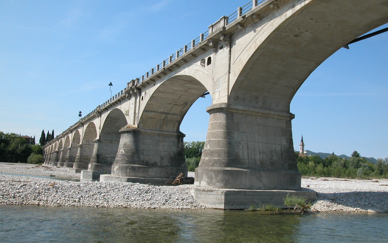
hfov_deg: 62.9
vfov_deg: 41.8
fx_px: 317
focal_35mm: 30
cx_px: 193
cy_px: 124
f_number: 6.3
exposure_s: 1/398
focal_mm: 7.1
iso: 100
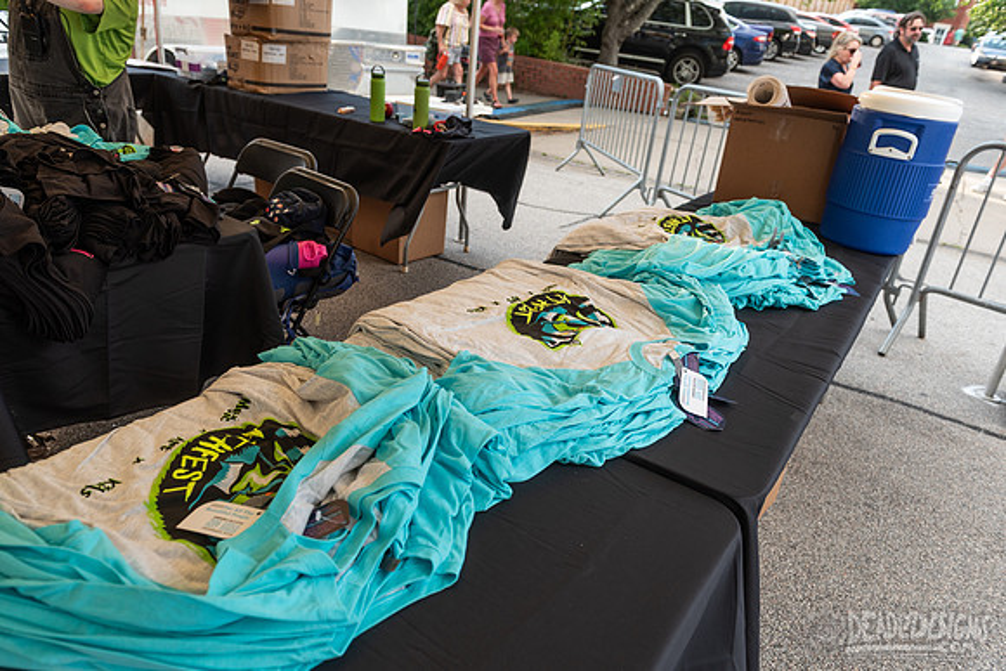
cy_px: 336
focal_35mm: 26
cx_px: 503
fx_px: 727
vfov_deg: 49.6
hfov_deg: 69.4
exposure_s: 1/250
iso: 250
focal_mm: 26
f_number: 4.5
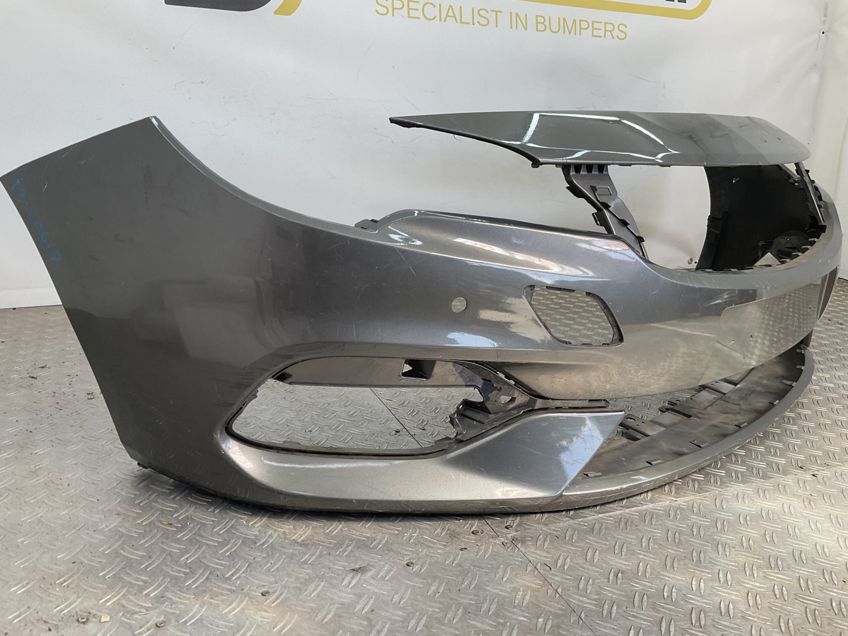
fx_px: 710
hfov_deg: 61.7
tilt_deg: -18.1
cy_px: 318
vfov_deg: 48.2
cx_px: 424
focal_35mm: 29
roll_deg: -5.8
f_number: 1.8
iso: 16
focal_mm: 3
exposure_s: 1/136
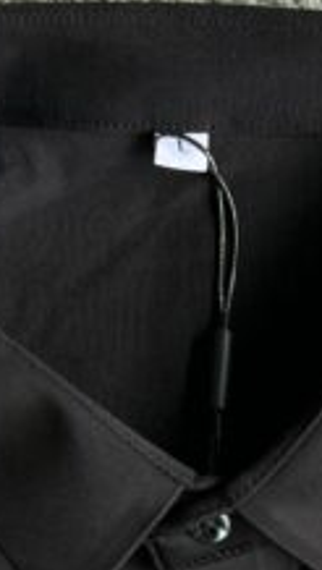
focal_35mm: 104
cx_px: 456
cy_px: 769
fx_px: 1575
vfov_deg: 18.8
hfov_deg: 11.3
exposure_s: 1/100
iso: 40
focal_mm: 5.7
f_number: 1.5
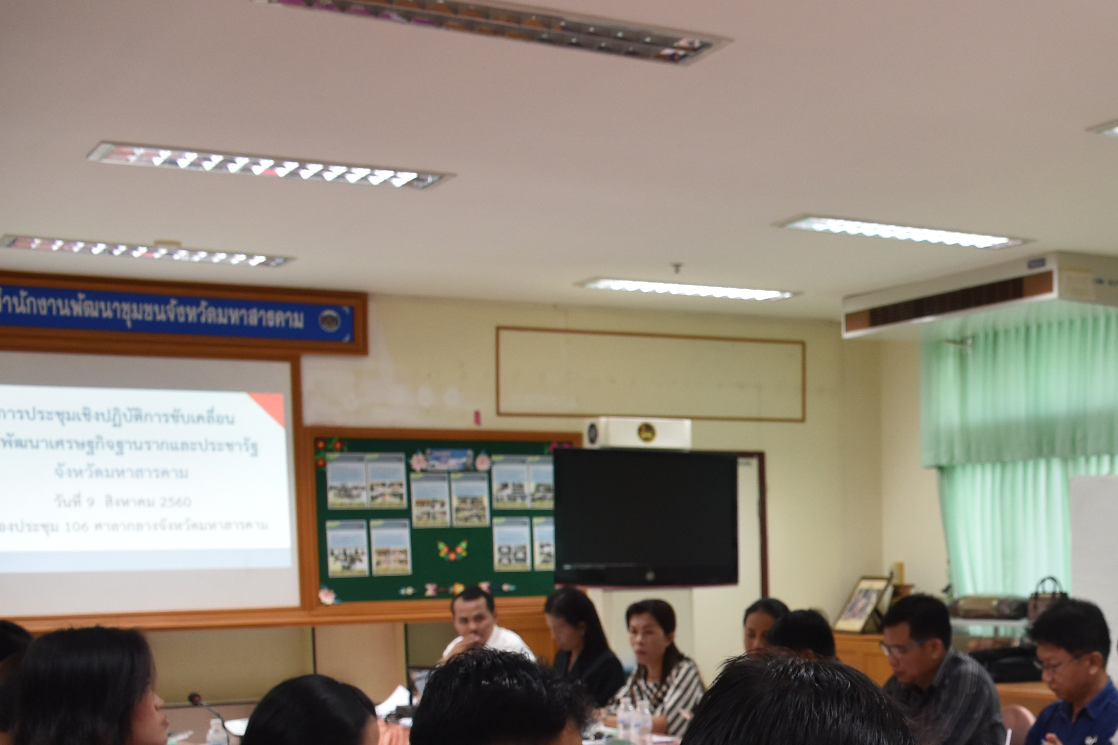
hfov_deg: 31.4
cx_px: 1170
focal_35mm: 58
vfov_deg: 22.6
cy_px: 723
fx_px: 1801
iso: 560
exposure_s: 1/60
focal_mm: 18
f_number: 4
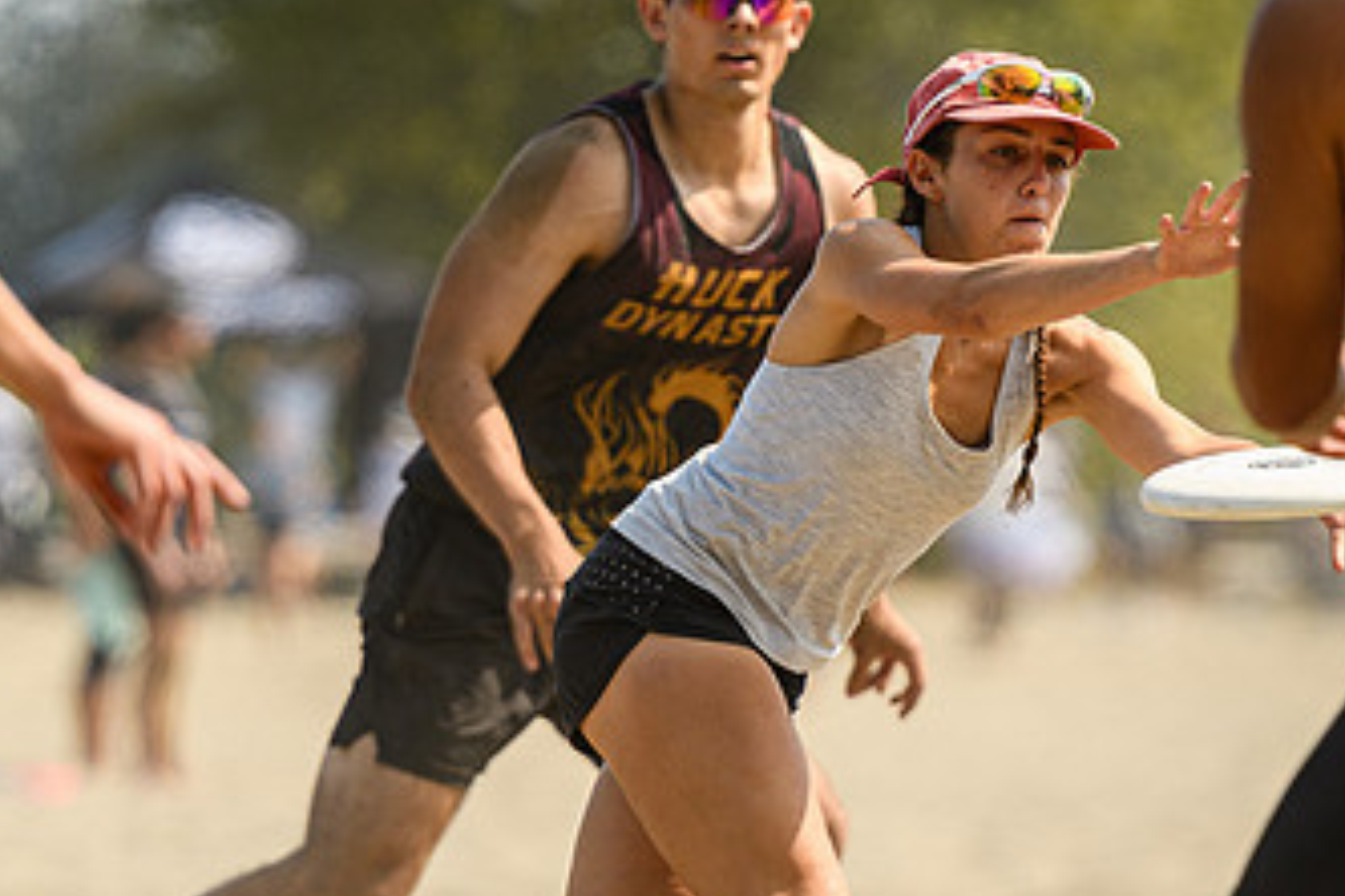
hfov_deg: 3.9
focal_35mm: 523
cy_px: 478
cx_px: 860
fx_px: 19538
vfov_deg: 2.6
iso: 100
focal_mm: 200
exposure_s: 1/1250
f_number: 3.2
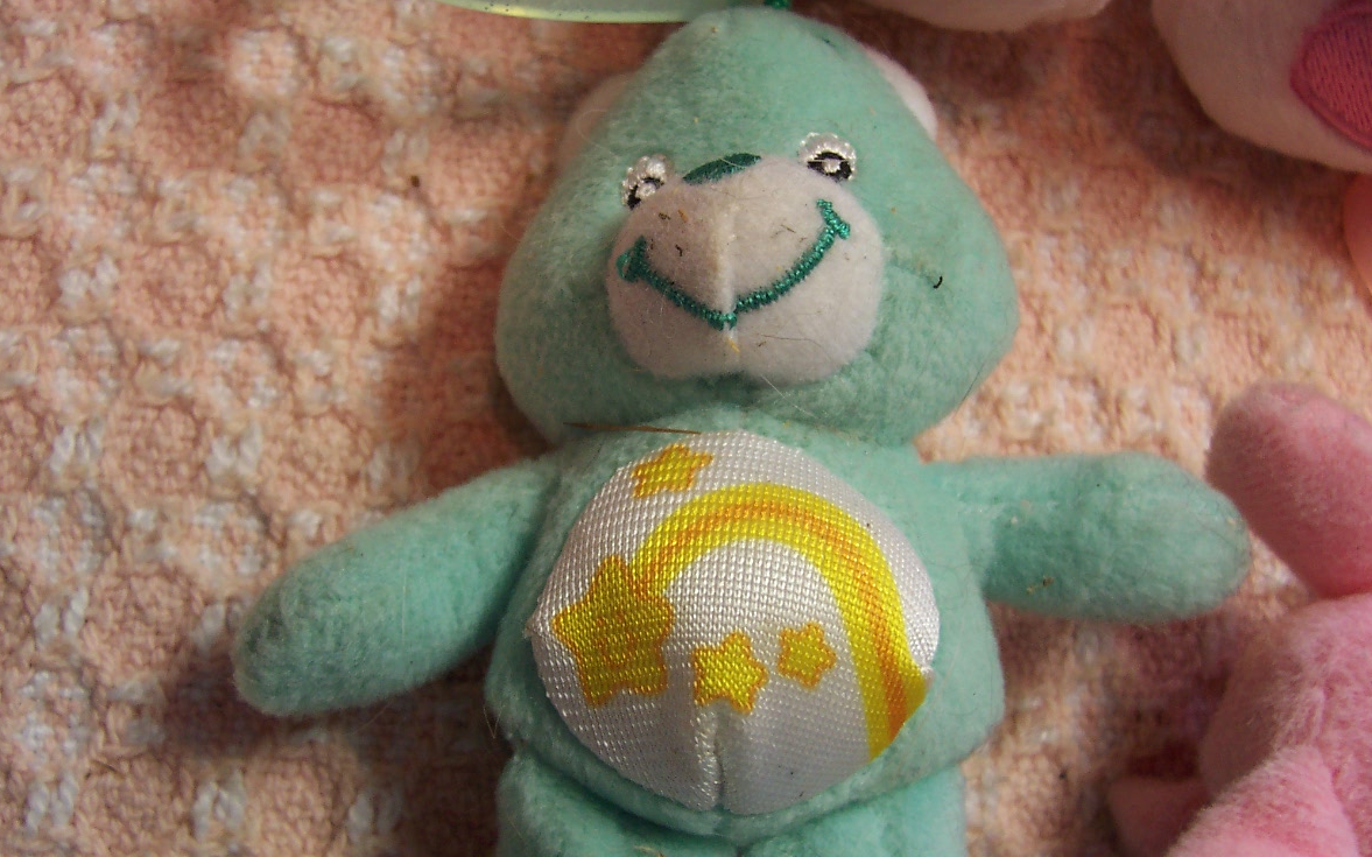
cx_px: 684
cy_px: 477
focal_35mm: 40
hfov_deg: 49.3
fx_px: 1495
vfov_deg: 31.9
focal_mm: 5.6
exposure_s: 1/60
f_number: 2.8
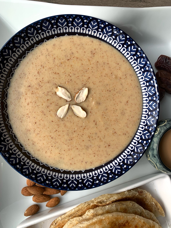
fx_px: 171
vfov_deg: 67.3
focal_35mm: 26
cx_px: 86
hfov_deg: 53.1
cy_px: 114
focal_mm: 4.25
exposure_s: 1/334
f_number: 1.8
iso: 25
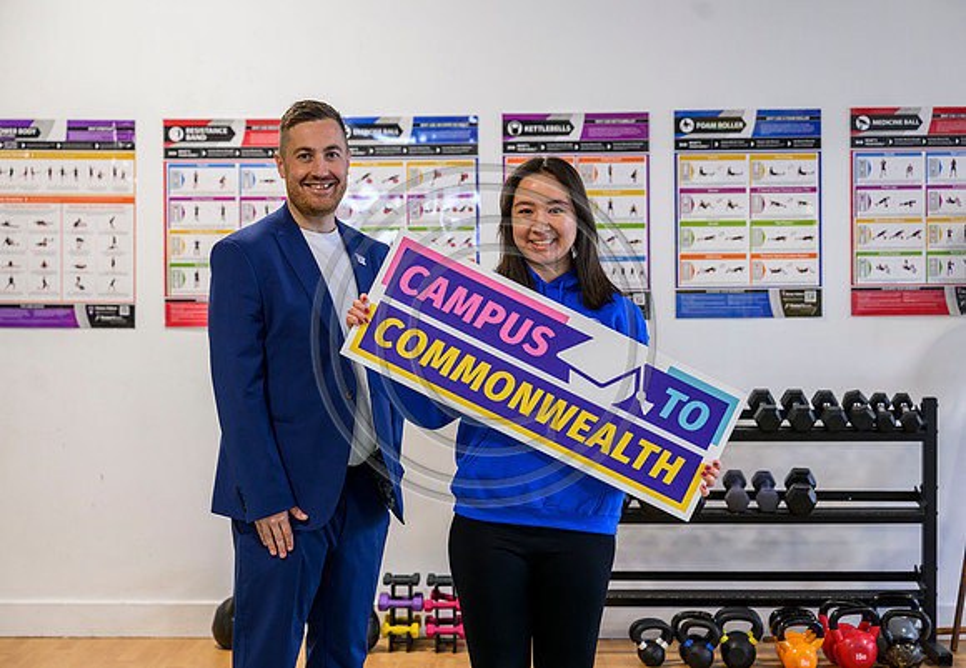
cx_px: 496
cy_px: 339
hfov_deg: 27.2
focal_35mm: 73
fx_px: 1993
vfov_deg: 19.0
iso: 1000
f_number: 4
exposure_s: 1/100
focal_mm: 70
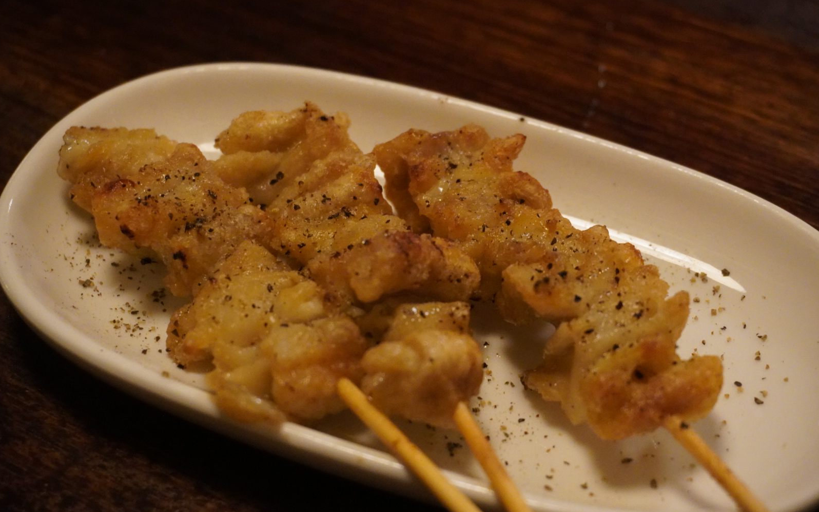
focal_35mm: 64
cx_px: 407
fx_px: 1418
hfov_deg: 32.2
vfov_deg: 20.5
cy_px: 251
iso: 6400
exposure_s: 1/60
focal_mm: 41
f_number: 5.6
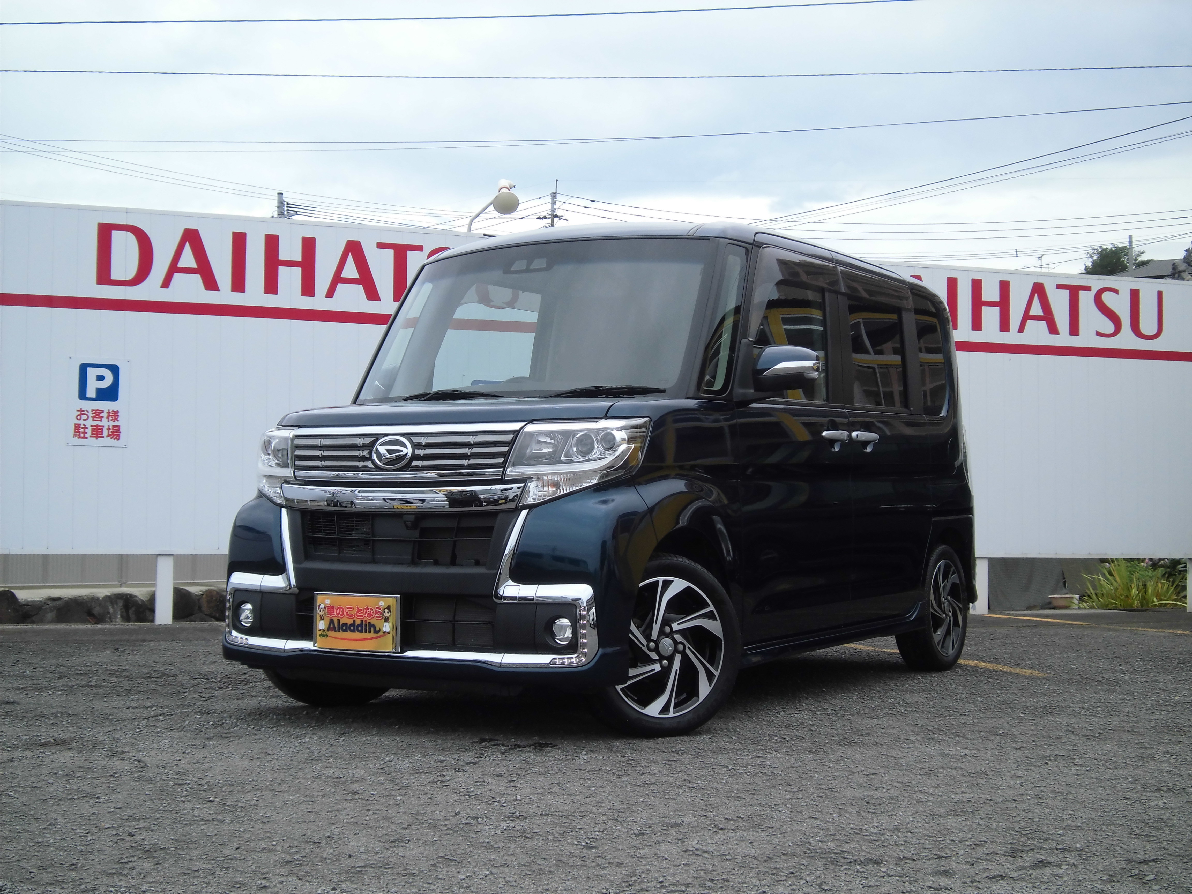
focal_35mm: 47
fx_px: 1618
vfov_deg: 30.9
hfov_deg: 40.4
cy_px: 447
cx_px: 596
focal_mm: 8.3
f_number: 3.4
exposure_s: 1/1000
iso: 100
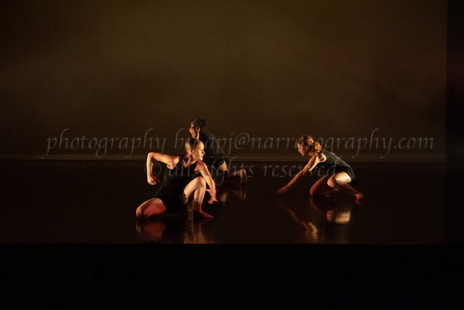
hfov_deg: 23.1
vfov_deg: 15.6
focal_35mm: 88
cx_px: 280
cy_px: 136
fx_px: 1131
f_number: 3.2
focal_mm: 71
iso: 4000
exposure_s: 1/320
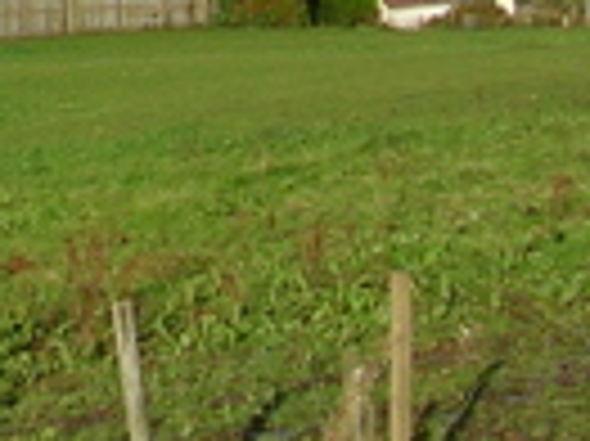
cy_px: -590
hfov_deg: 10.4
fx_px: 3167
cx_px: -221
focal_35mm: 186
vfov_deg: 7.5
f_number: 5.6
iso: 50
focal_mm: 5.8
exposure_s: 1/300
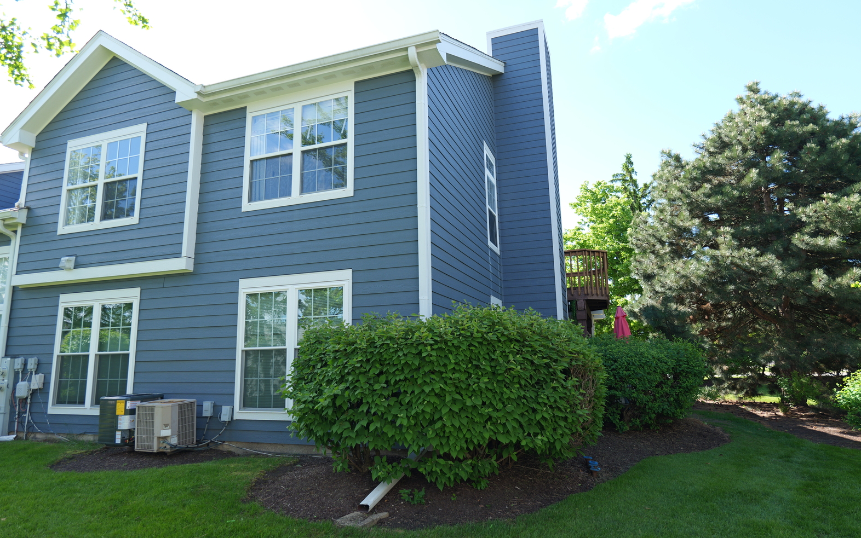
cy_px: 269
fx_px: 493
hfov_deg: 82.3
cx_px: 423
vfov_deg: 57.3
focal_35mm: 21
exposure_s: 1/160
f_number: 4.5
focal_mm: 20
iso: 100
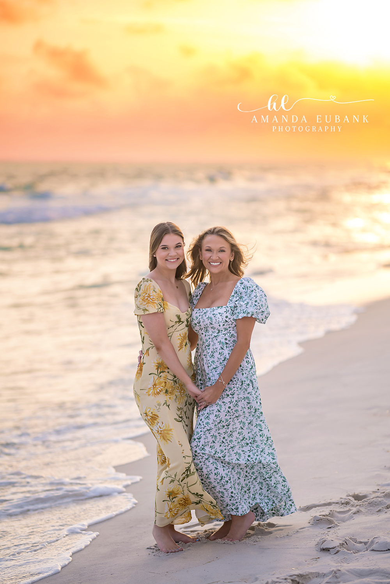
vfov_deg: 23.9
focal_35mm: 85
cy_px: 292
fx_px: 1381
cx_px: 195
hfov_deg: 16.1
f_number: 1.6
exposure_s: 1/2000
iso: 125
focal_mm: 85
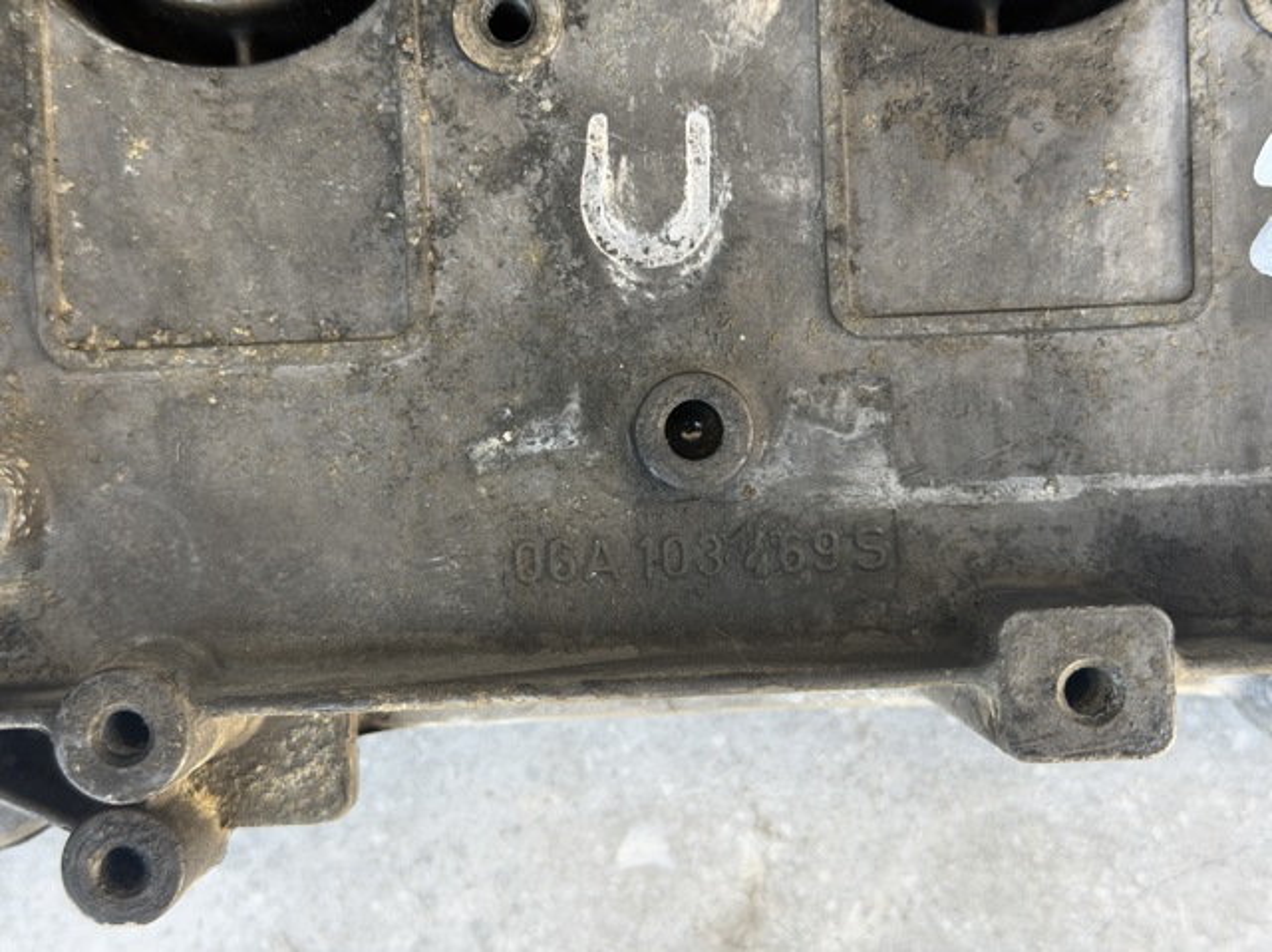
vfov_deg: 30.2
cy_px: 476
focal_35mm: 48
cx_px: 636
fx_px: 1762
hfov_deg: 39.7
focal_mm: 6.76
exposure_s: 1/89
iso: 100
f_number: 1.78
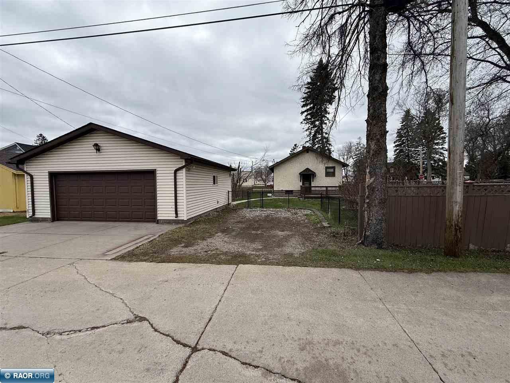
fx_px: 206
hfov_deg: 102.1
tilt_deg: -2.6
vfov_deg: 85.7
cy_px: 192
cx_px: 255
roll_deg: +0.3
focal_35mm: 14
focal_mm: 2.22
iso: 50
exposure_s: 1/1698
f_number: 2.2
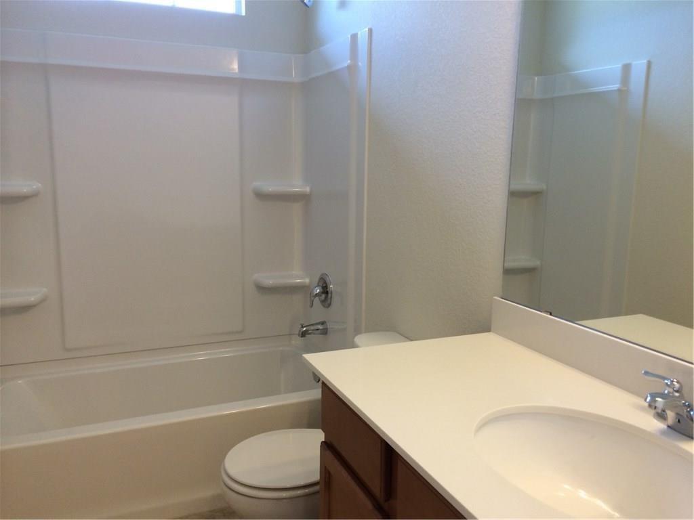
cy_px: 260
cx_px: 347
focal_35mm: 30
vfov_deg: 46.8
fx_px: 601
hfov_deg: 60.0
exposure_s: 1/30
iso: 64
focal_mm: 4.12
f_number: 2.2
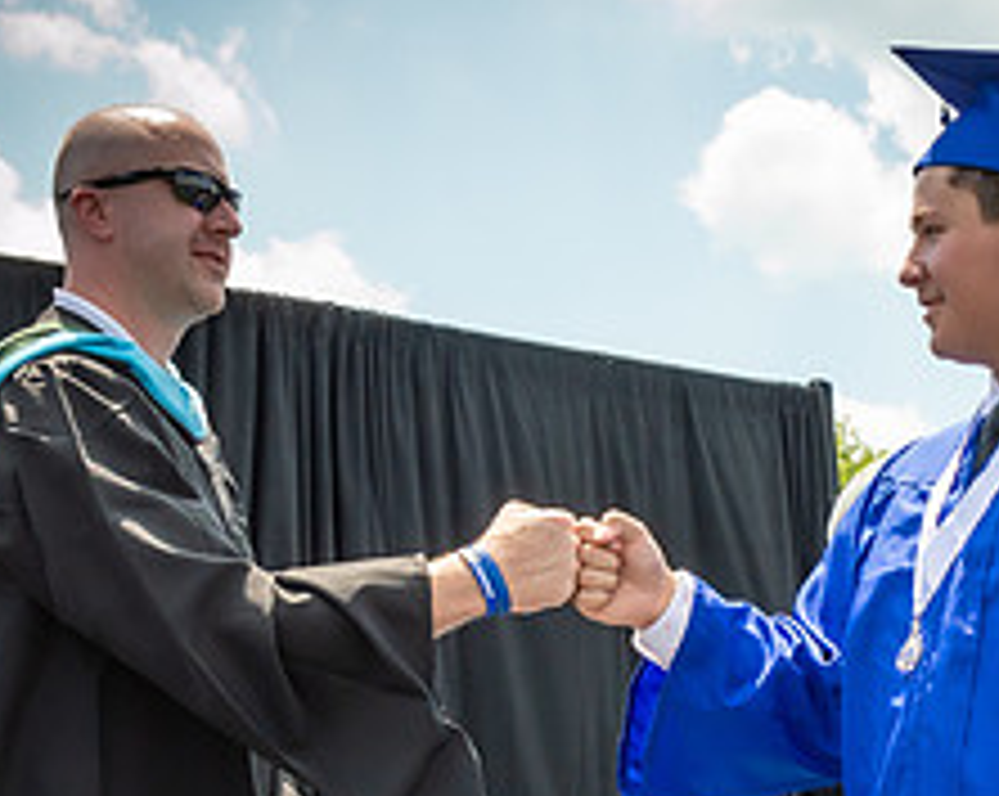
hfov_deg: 18.1
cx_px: 801
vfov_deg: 14.2
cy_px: 949
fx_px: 3100
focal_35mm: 105
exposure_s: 1/320
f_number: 7.1
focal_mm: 24
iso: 200
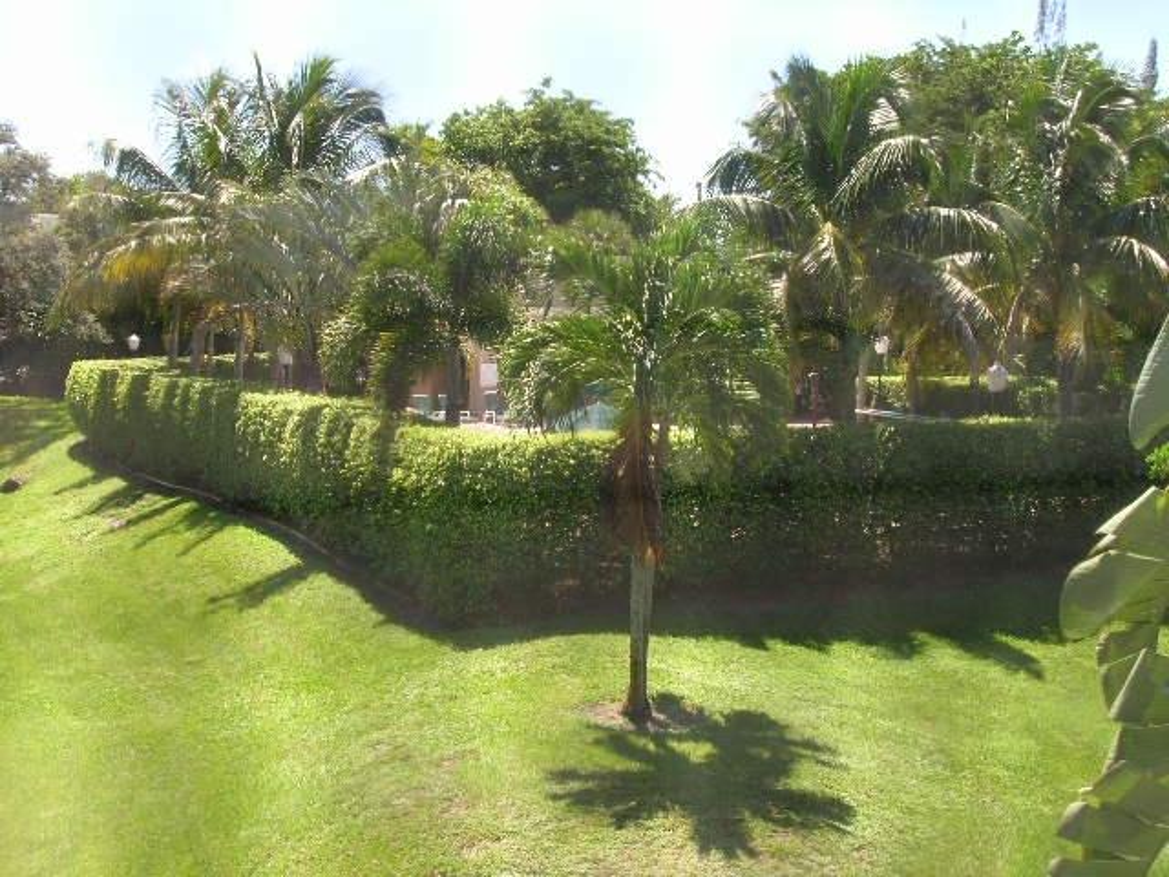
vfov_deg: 34.3
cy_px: 438
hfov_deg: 44.8
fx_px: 1418
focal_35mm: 42
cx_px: 584
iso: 50
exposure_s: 1/76
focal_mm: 7
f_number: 5.2
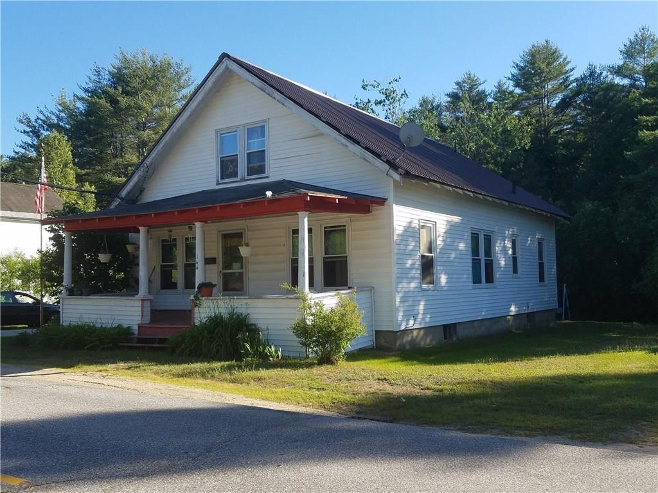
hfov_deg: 67.3
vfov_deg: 53.1
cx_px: 329
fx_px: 494
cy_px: 246
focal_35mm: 26
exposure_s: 1/1348
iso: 50
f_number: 1.7
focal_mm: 4.2
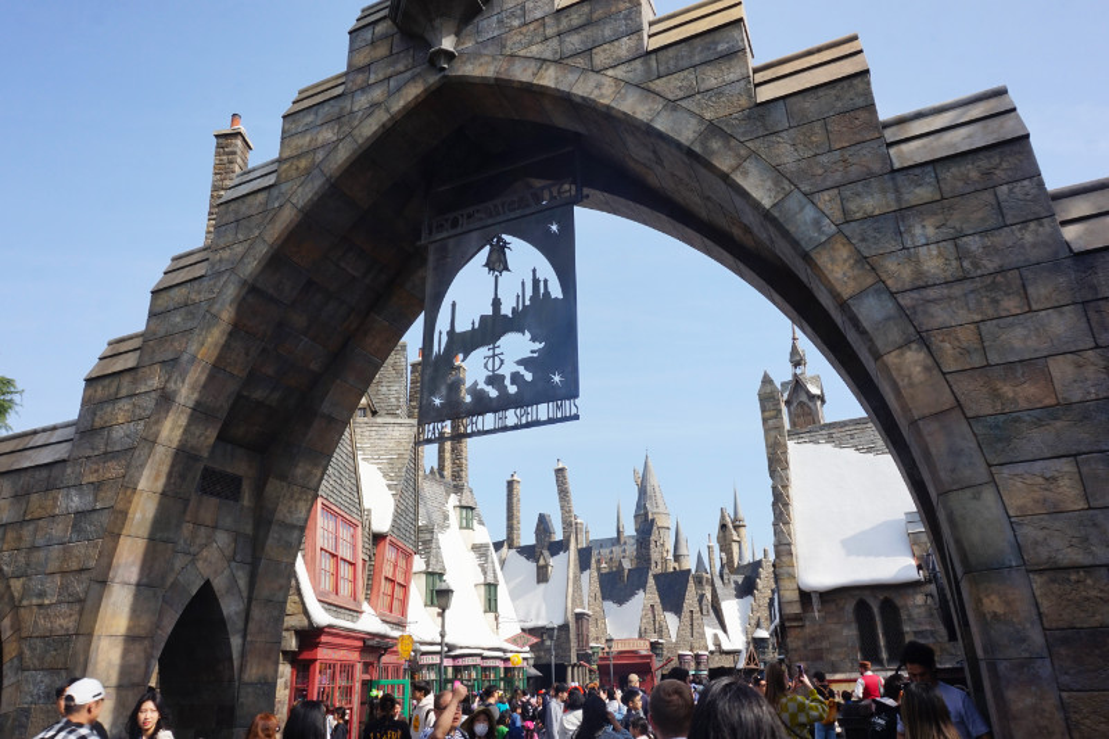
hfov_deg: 73.8
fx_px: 739
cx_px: 554
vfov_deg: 53.1
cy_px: 370
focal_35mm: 24
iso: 100
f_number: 14
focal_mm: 16
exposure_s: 1/100
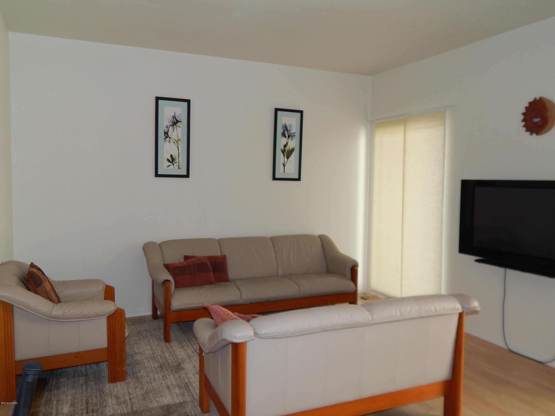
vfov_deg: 49.7
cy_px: 208
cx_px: 278
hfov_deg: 63.4
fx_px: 449
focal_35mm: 28
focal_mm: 5.1
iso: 125
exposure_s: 1/125
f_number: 3.2
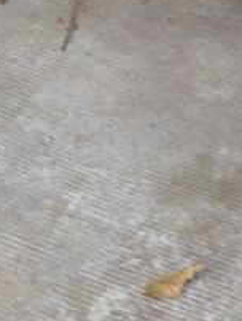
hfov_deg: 9.1
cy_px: -358
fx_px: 1516
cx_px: 232
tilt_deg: -25.5
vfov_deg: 10.9
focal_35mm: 163
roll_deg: -2.5
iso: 80
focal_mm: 4.12
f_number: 2.4
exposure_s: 1/120
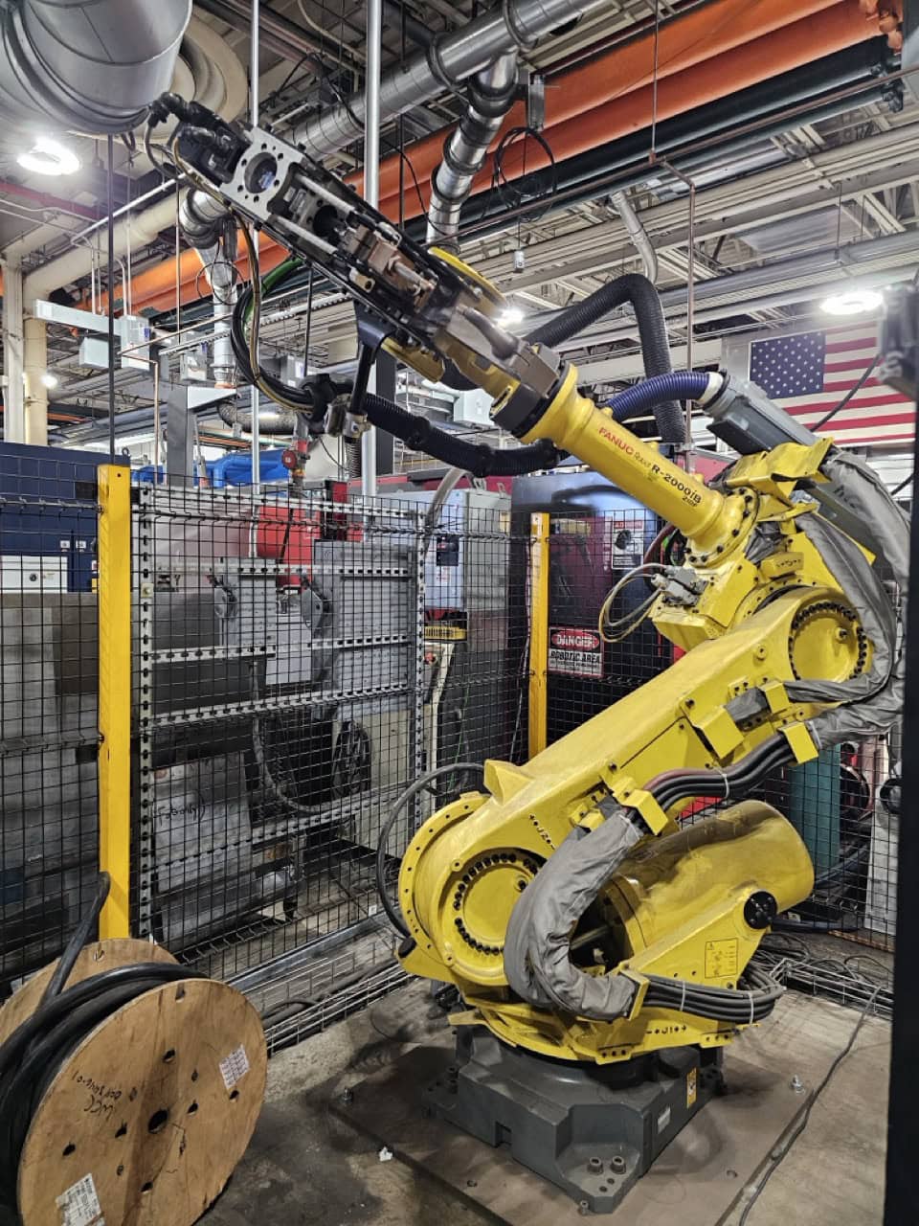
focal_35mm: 23
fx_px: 814
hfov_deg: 58.9
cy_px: 613
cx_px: 460
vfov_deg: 73.9
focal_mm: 6.3
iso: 1000
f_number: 1.7
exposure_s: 1/120
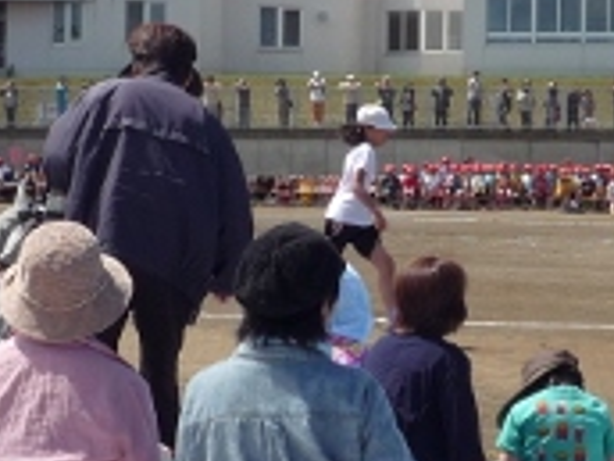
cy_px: 168
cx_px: 357
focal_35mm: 123
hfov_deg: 16.0
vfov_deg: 12.0
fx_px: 2182
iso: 100
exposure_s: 1/640
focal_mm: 5.8
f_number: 4.5
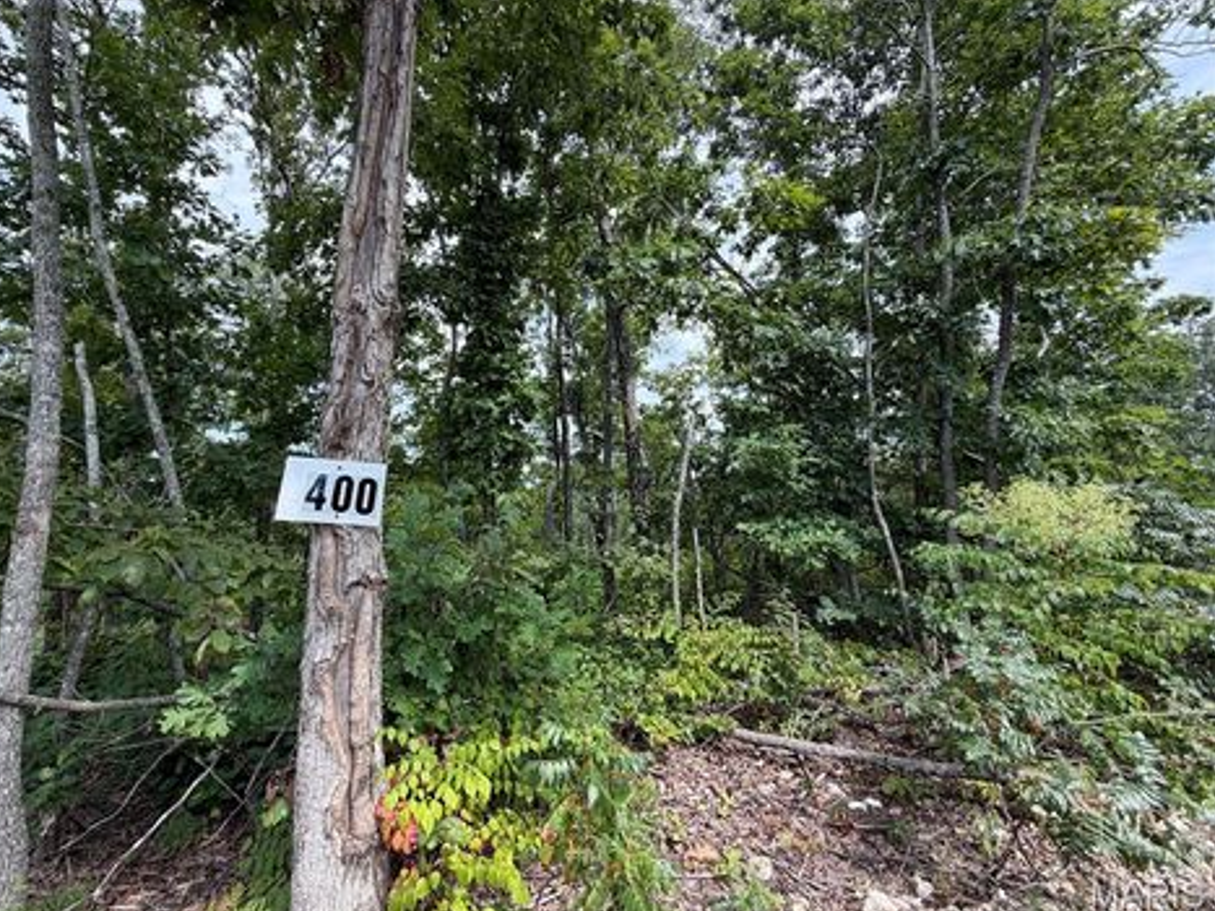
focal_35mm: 15
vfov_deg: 81.7
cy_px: 433
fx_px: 526
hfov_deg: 98.0
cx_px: 567
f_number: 2.2
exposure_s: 1/486
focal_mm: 2.22
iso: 64
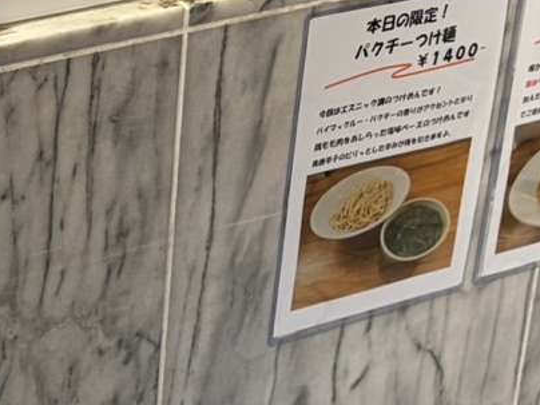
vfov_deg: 14.0
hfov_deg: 17.8
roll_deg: +0.8
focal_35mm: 103
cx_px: -163
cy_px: -65
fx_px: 1607
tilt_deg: -19.8
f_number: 1.6
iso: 125
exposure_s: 1/50
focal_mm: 5.96
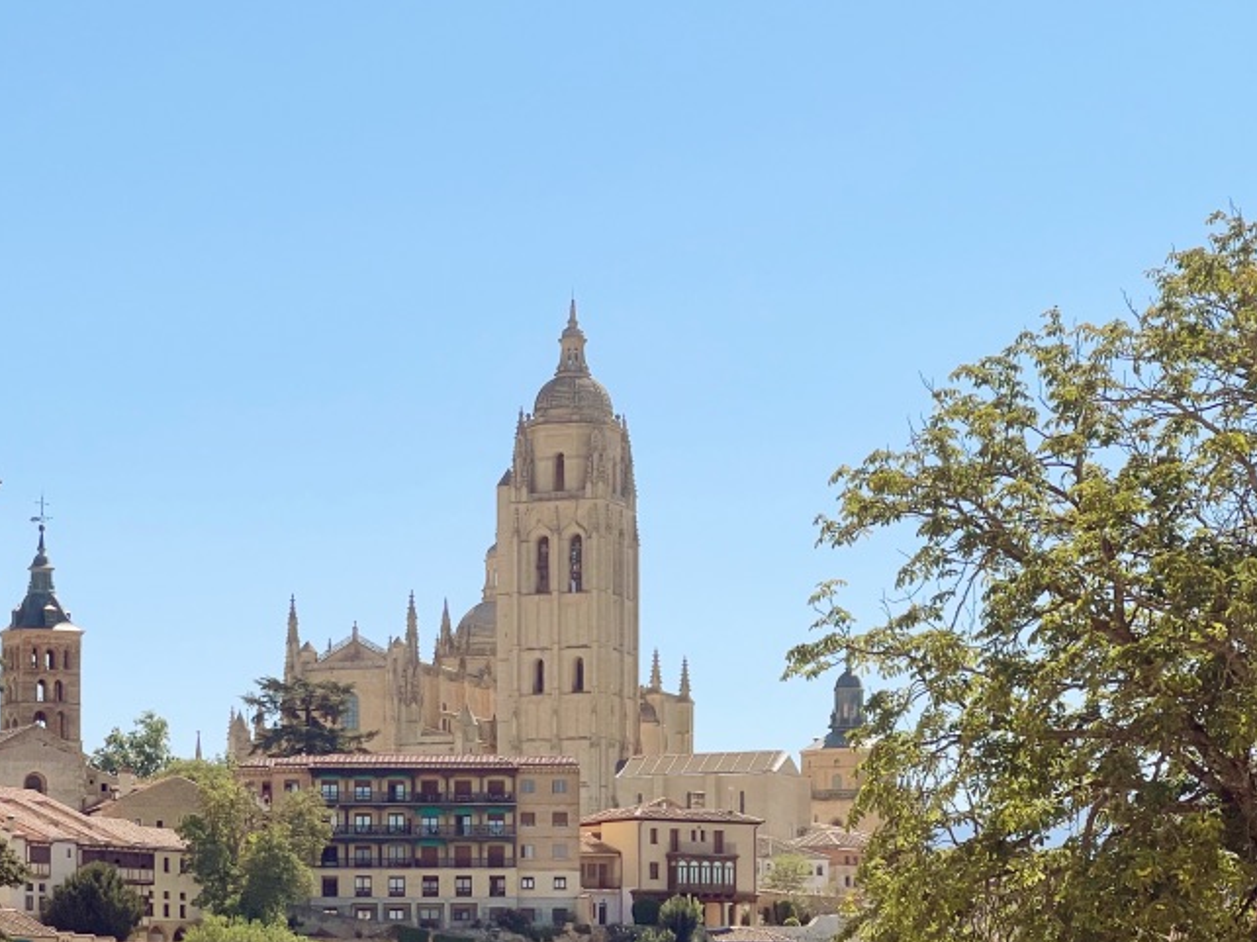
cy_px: 538
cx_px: 433
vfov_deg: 14.5
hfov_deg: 19.2
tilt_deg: +7.7
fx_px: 3703
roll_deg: +0.4
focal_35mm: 102
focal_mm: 9
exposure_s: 1/1004
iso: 32
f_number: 2.8
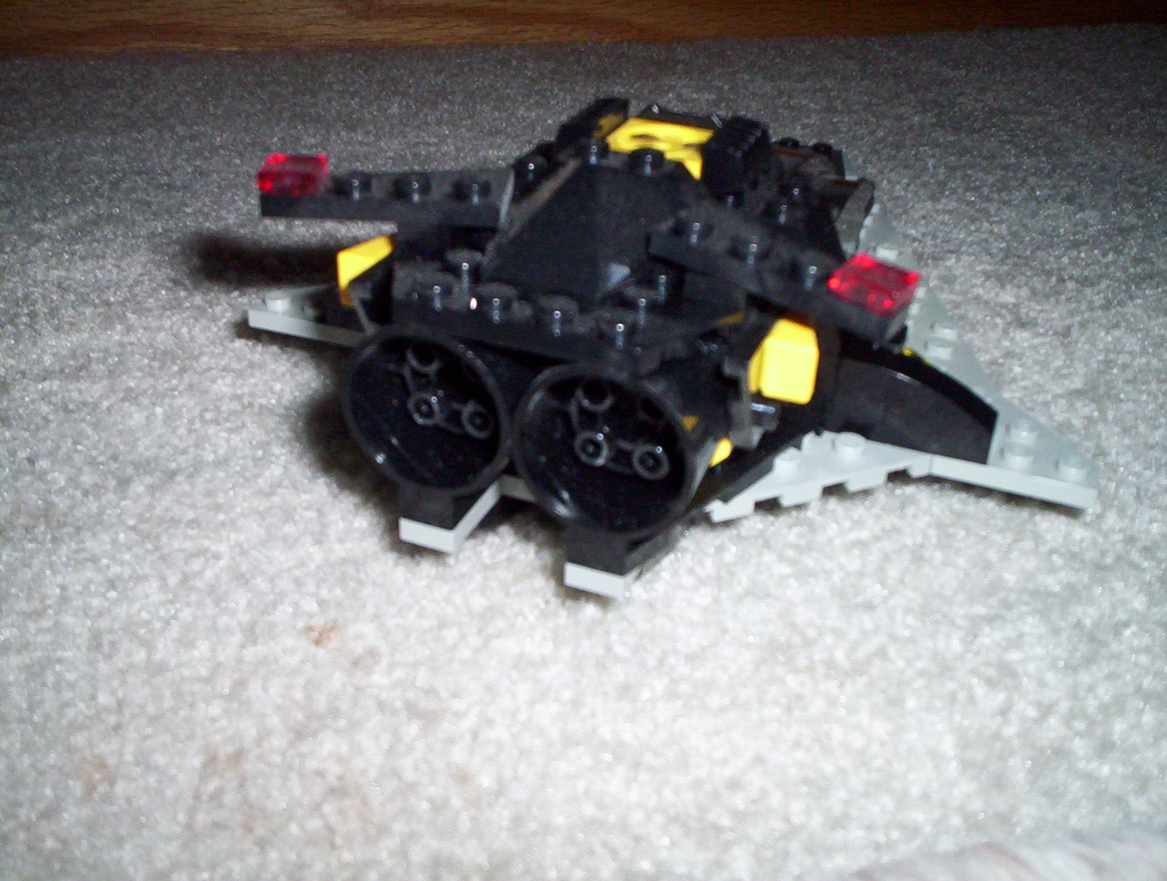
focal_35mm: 38
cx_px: 584
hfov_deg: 48.9
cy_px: 440
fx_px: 1284
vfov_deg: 37.9
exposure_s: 1/60
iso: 140
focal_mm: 4.99
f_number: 4.5
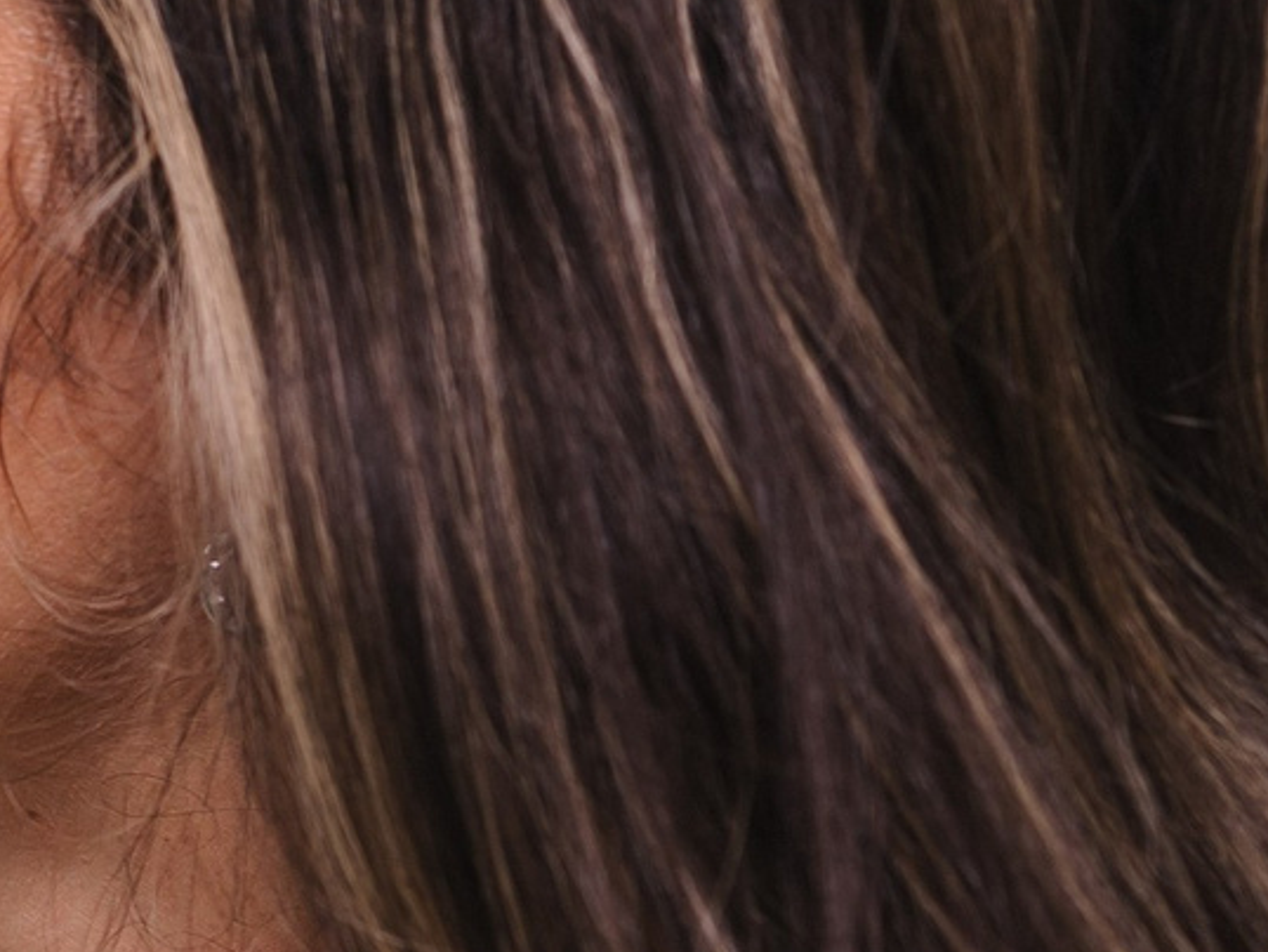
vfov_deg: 9.3
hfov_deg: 11.4
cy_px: 390
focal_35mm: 160
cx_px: -1056
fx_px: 5863
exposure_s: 1/250
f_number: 3.2
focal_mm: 35
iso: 125
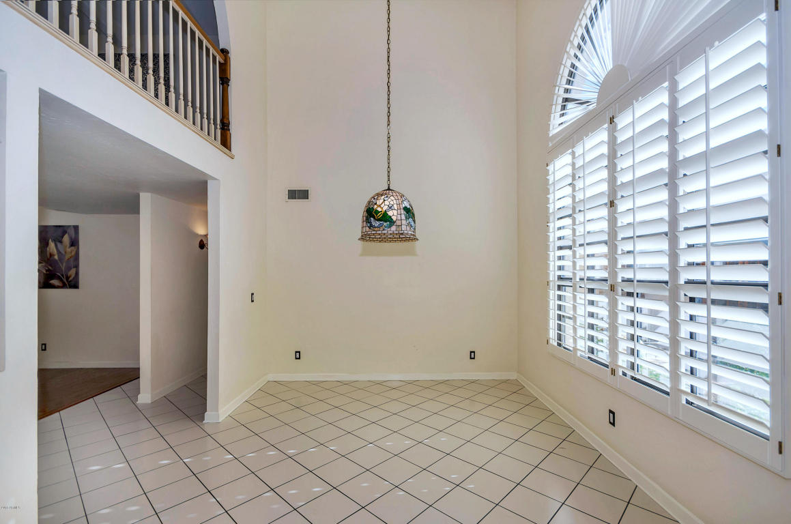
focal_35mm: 15
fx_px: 329
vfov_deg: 77.1
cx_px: 396
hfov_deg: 100.5
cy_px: 262
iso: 100
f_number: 8
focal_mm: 10
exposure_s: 1/125
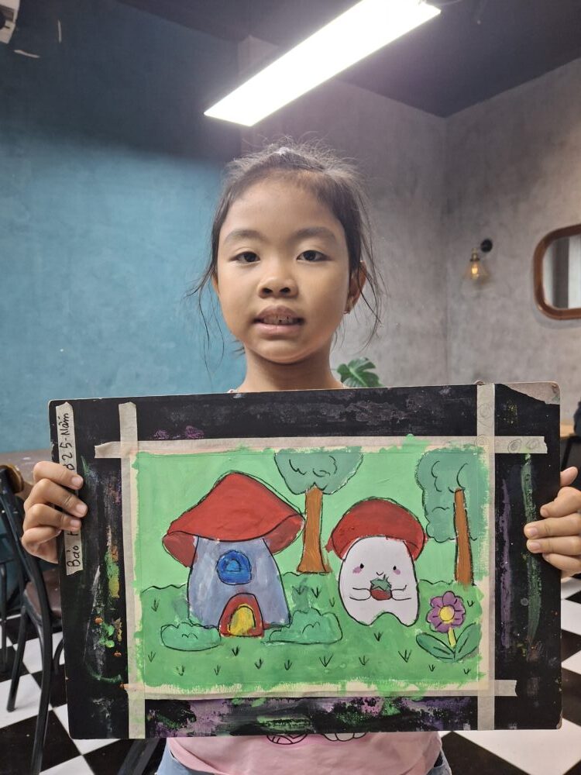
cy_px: 388
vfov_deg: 69.4
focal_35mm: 25
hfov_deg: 54.9
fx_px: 559
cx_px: 290
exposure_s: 1/100
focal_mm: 4.69
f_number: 1.8
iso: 125
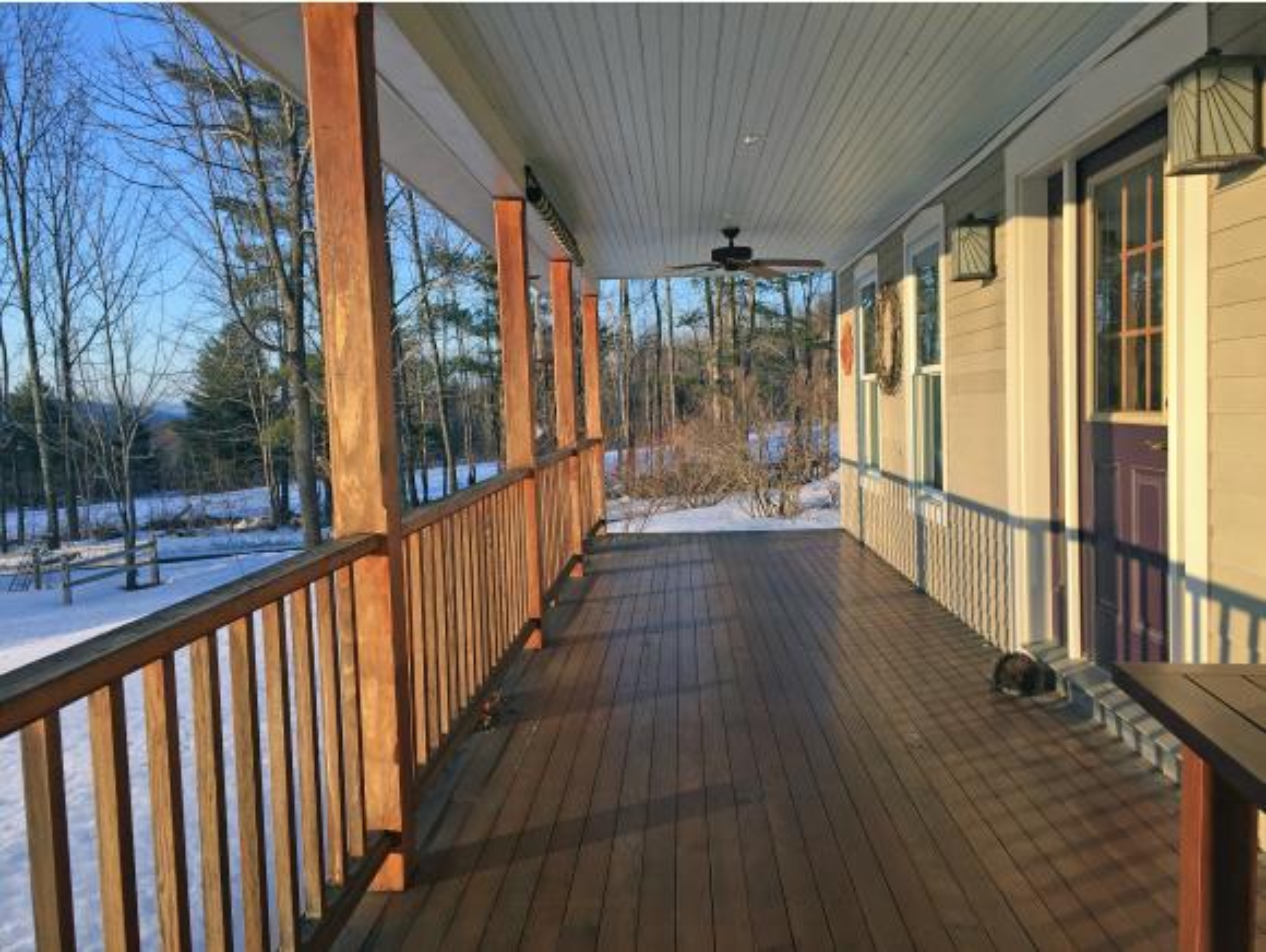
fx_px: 1061
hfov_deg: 61.6
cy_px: 476
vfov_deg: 48.3
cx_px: 633
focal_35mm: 29
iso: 32
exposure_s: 1/581
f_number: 2.2
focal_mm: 4.15
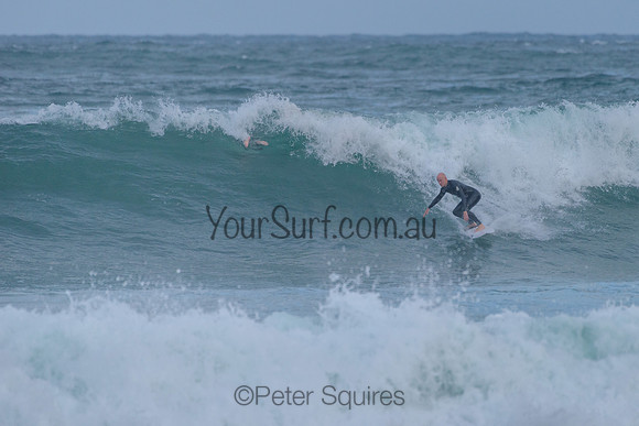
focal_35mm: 613
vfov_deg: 2.2
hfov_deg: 3.4
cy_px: 203
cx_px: 390
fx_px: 10875
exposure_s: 1/2000
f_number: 5.6
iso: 640
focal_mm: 500
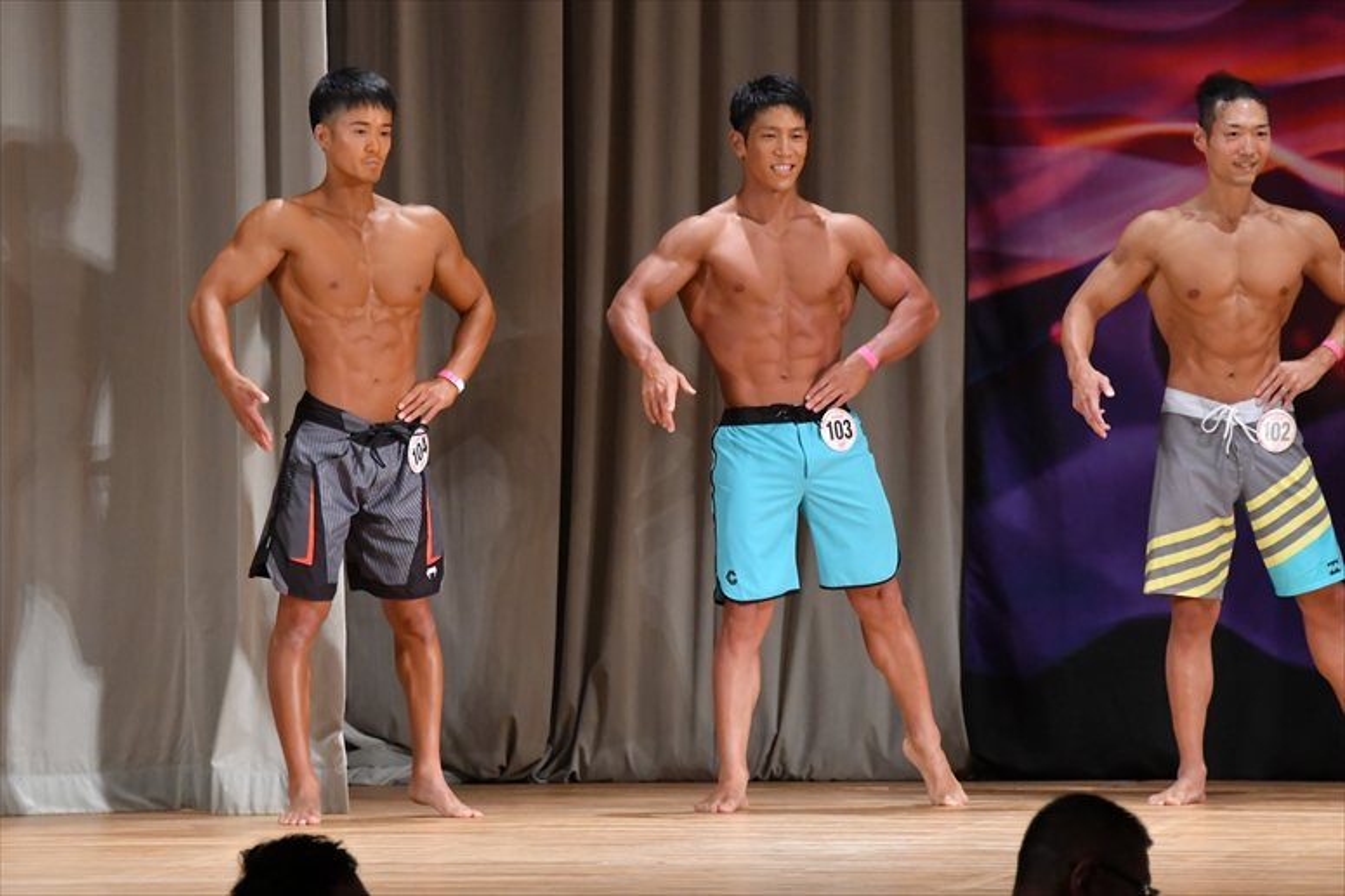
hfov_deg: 7.6
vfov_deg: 5.1
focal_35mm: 270
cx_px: 672
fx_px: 10083
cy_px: 448
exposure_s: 1/400
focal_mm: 180
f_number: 5.6
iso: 4500
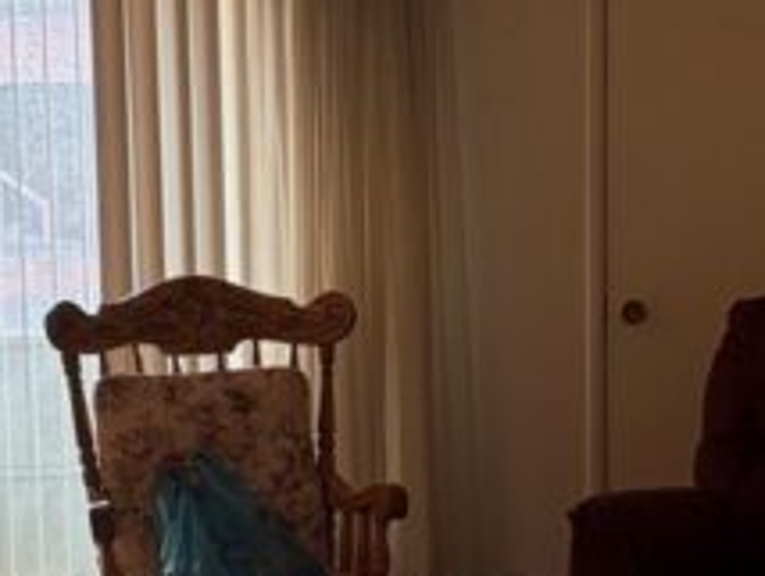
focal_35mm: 97
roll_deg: +1.3
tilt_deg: -6.2
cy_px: 415
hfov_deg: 20.2
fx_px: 2146
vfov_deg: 15.2
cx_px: 458
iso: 160
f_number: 1.6
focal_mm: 5.96
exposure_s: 1/120
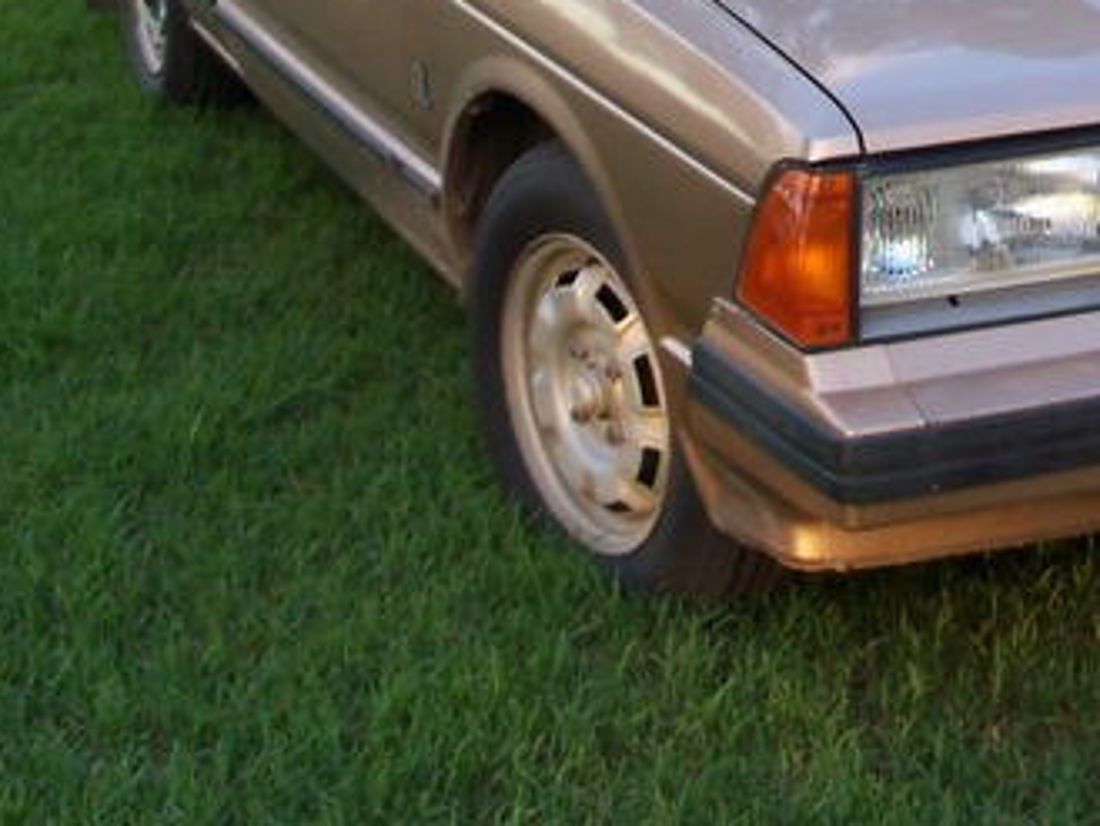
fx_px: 2702
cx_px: 1050
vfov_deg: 16.7
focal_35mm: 85
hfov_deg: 22.3
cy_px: -144
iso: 64
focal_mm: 6.3
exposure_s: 1/40
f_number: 3
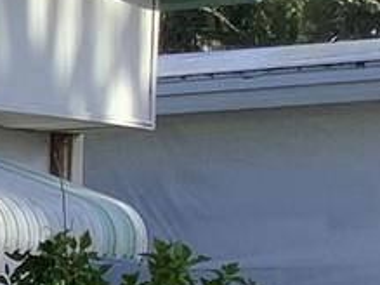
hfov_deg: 7.2
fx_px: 2491
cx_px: -940
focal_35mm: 227
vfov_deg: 6.5
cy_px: 407
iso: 25
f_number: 2.4
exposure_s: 1/637
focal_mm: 3.3
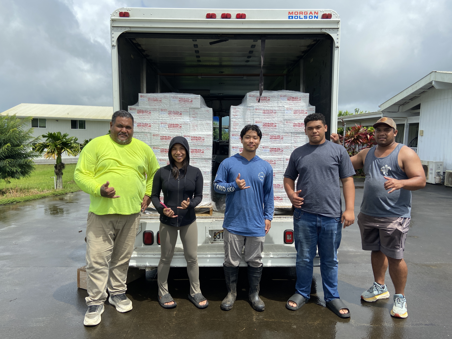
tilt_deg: -6.1
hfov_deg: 67.3
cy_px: 170
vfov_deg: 53.1
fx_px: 339
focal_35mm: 26
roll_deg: -2.3
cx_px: 226
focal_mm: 4.25
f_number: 1.8
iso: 32
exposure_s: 1/3040
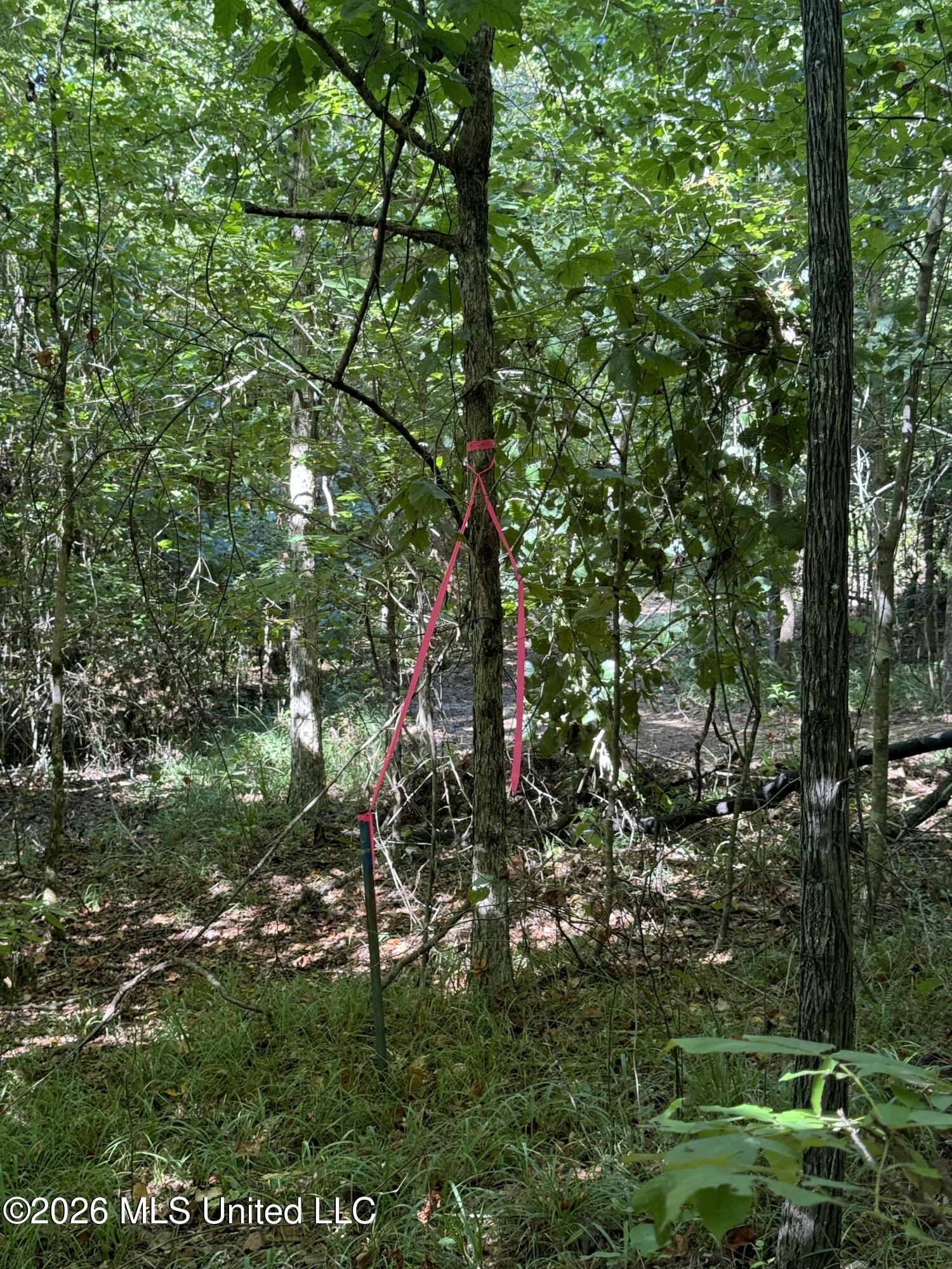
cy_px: 634
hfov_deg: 30.3
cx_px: 476
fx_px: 1760
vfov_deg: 39.7
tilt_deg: -4.8
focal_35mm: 48
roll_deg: +2.3
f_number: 1.78
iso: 100
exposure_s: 1/69
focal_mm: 6.76
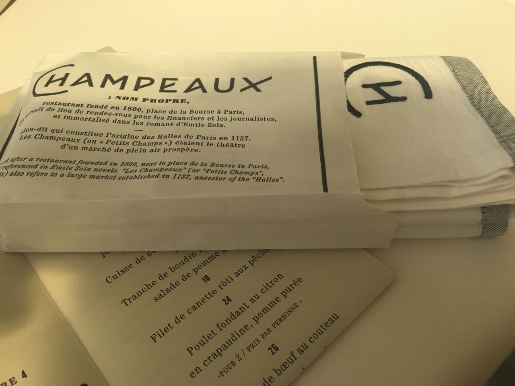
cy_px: 193
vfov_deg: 48.2
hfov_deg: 61.7
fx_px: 431
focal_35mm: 29
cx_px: 258
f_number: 2.2
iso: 25
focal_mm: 4.15
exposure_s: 1/718
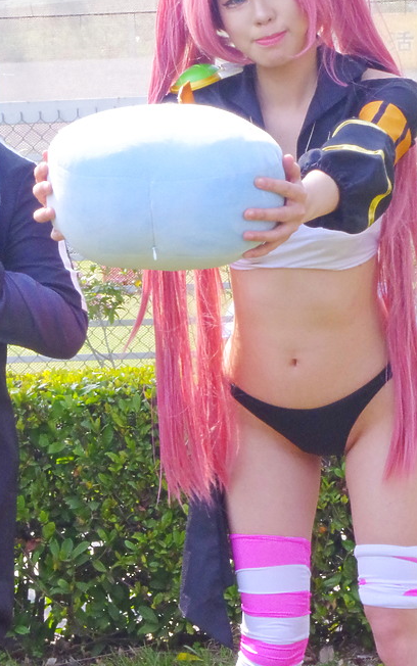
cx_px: 307
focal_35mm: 118
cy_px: 389
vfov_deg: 17.7
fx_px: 2142
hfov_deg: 11.1
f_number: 5.6
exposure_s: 1/60
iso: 2000
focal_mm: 43
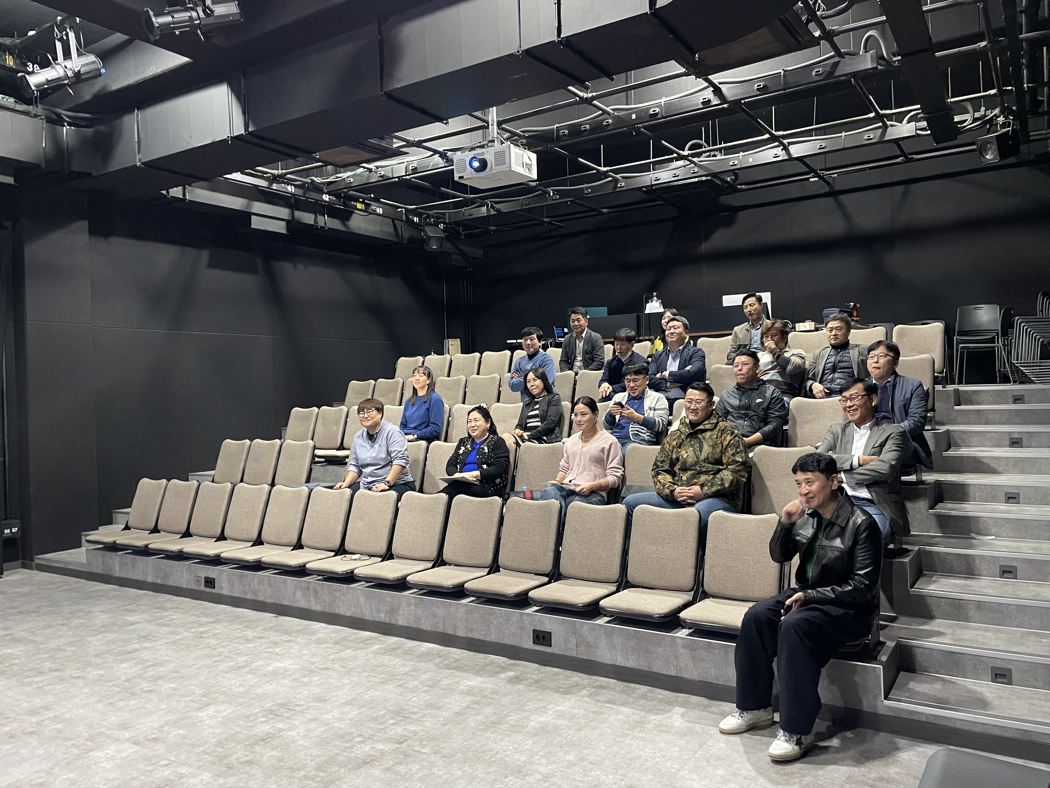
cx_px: 525
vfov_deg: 53.1
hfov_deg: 67.3
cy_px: 394
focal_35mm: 26
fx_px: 789
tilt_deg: -0.8
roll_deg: +1.9
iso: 500
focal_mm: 4.2
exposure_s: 1/30
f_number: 1.6
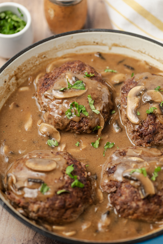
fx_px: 679
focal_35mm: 100
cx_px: 82
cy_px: 122
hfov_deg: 13.7
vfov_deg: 20.4
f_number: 4
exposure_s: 1/50
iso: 320
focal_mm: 100
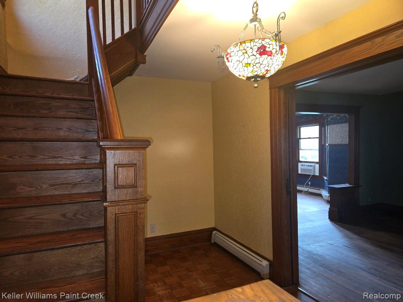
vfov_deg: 58.9
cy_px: 151
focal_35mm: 23
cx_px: 202
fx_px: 268
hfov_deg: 73.9
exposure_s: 1/20
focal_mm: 5.4
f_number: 1.8
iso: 125
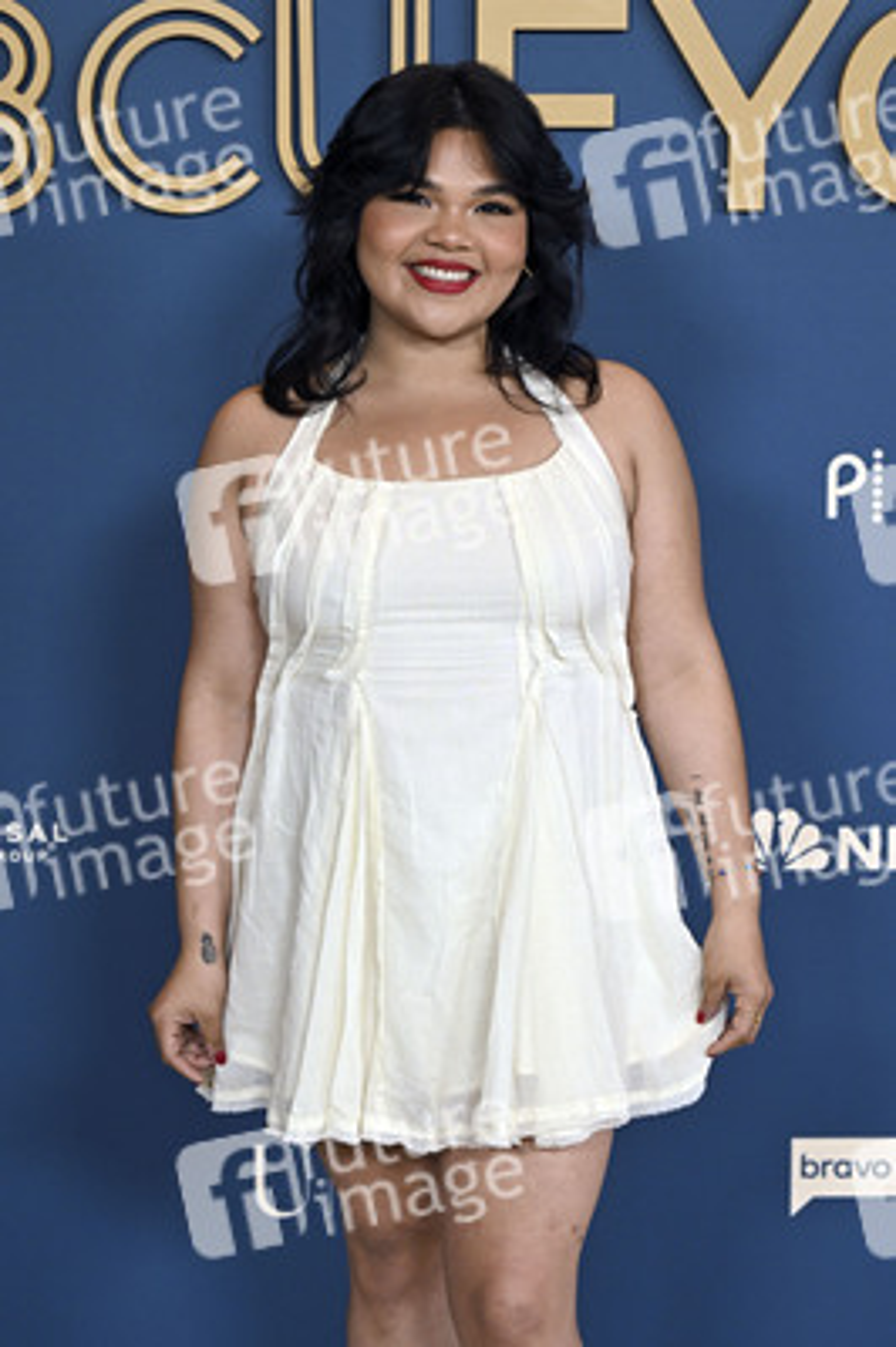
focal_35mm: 66
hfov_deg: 20.6
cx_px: 448
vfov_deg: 30.5
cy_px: 674
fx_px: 2468
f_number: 5.6
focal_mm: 66
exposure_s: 1/320
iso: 2000
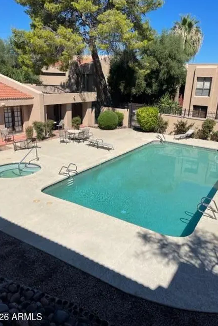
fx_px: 254
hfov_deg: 46.4
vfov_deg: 65.5
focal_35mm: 28
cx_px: 113
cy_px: 163
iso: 32
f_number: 1.6
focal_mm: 5.1
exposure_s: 1/6250
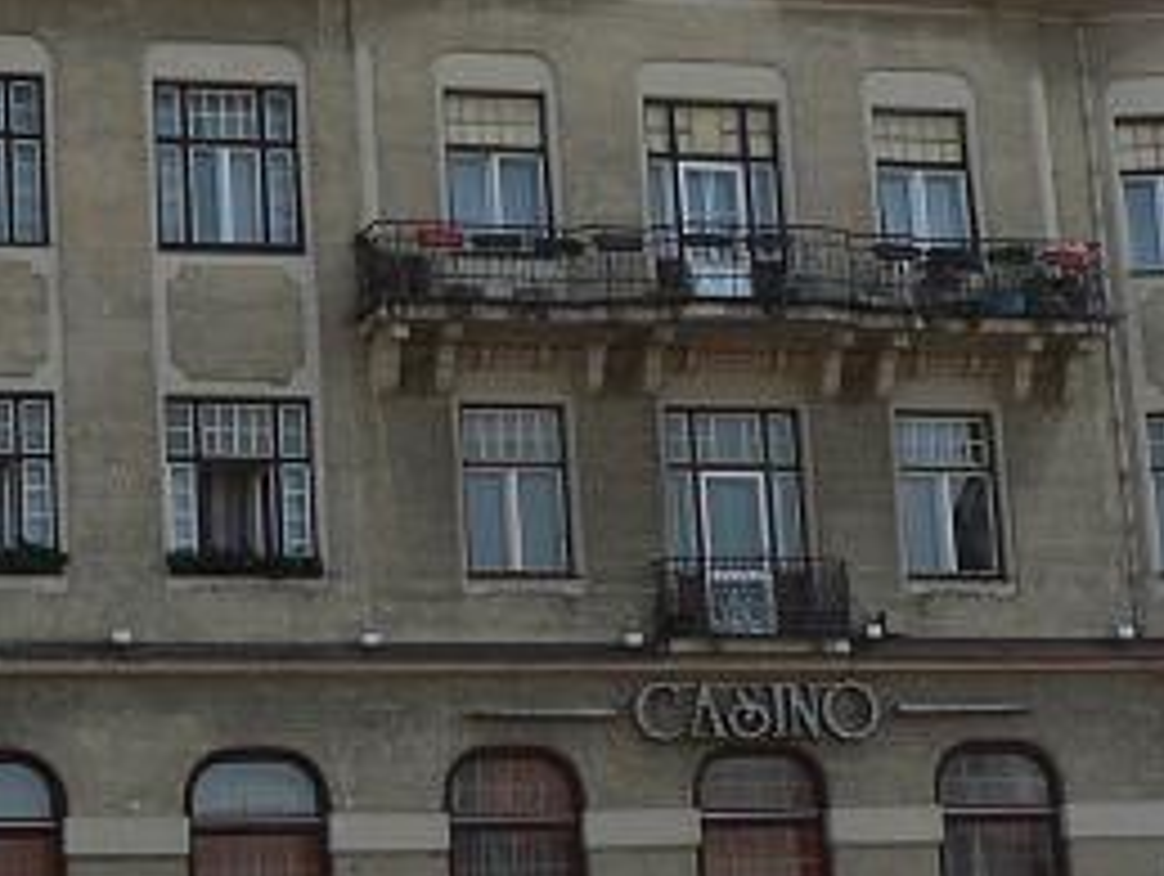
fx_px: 3738
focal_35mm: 111
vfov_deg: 13.4
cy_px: 476
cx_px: 391
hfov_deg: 17.7
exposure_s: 1/400
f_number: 4
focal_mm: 6
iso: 80
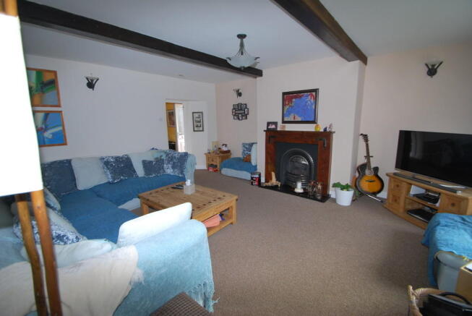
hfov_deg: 100.3
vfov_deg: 77.5
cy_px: 158
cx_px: 236
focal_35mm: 15
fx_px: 197
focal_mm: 10
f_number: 4
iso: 200
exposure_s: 1/60
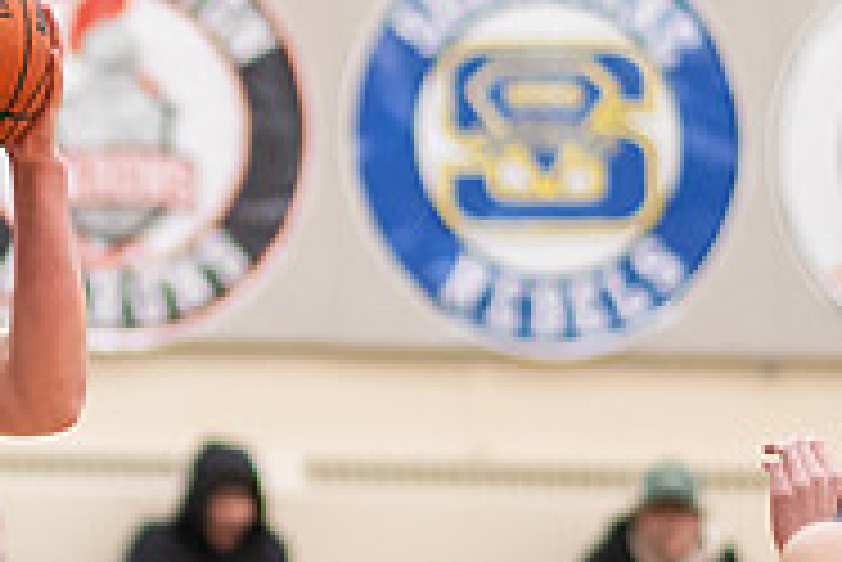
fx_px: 10182
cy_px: 281
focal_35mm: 435
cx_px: -153
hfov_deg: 4.7
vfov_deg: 3.2
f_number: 1.8
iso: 2500
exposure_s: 1/1000
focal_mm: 85
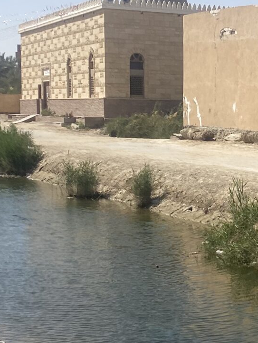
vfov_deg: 21.3
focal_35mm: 92
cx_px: 268
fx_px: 913
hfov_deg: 15.7
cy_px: 211
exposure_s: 1/4444
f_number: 1.8
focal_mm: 4.25
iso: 32
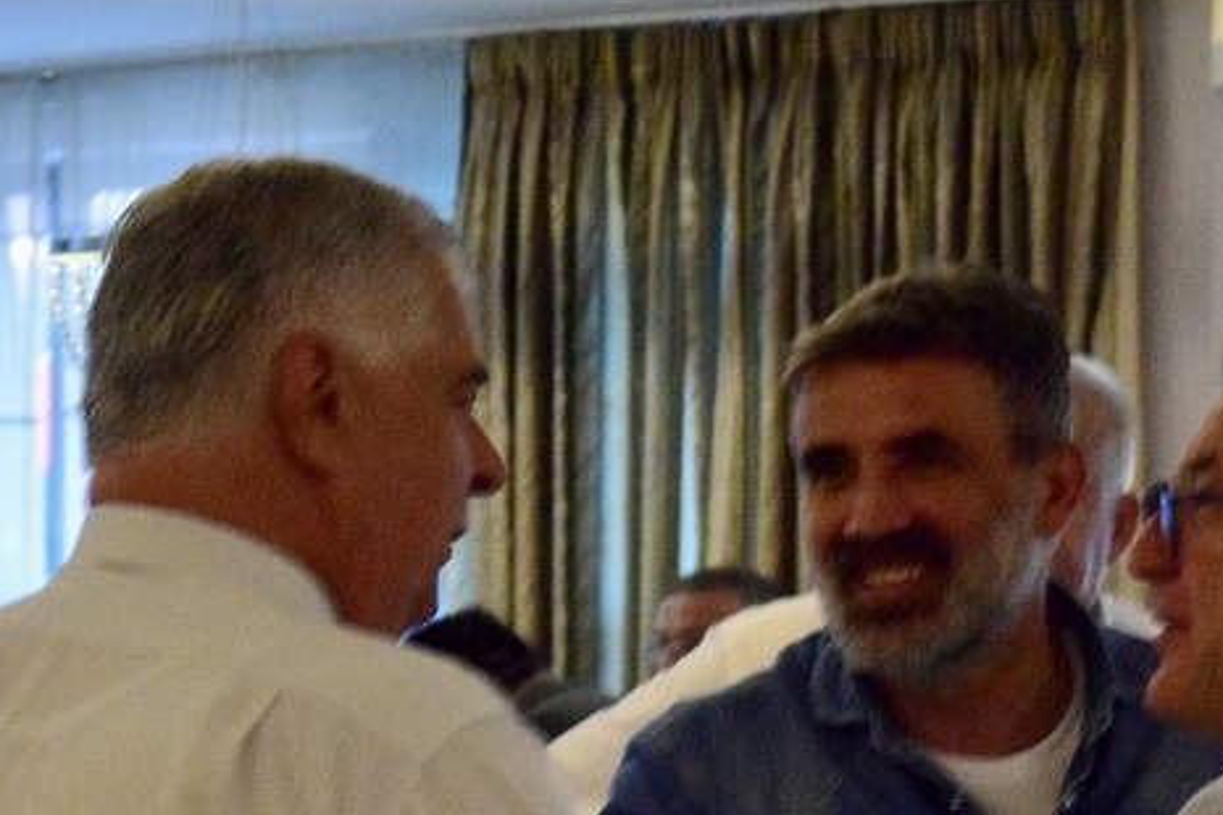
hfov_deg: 12.2
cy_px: 674
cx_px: 905
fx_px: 5702
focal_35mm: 168
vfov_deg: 8.2
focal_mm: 65
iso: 12800
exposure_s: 1/60
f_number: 4.2
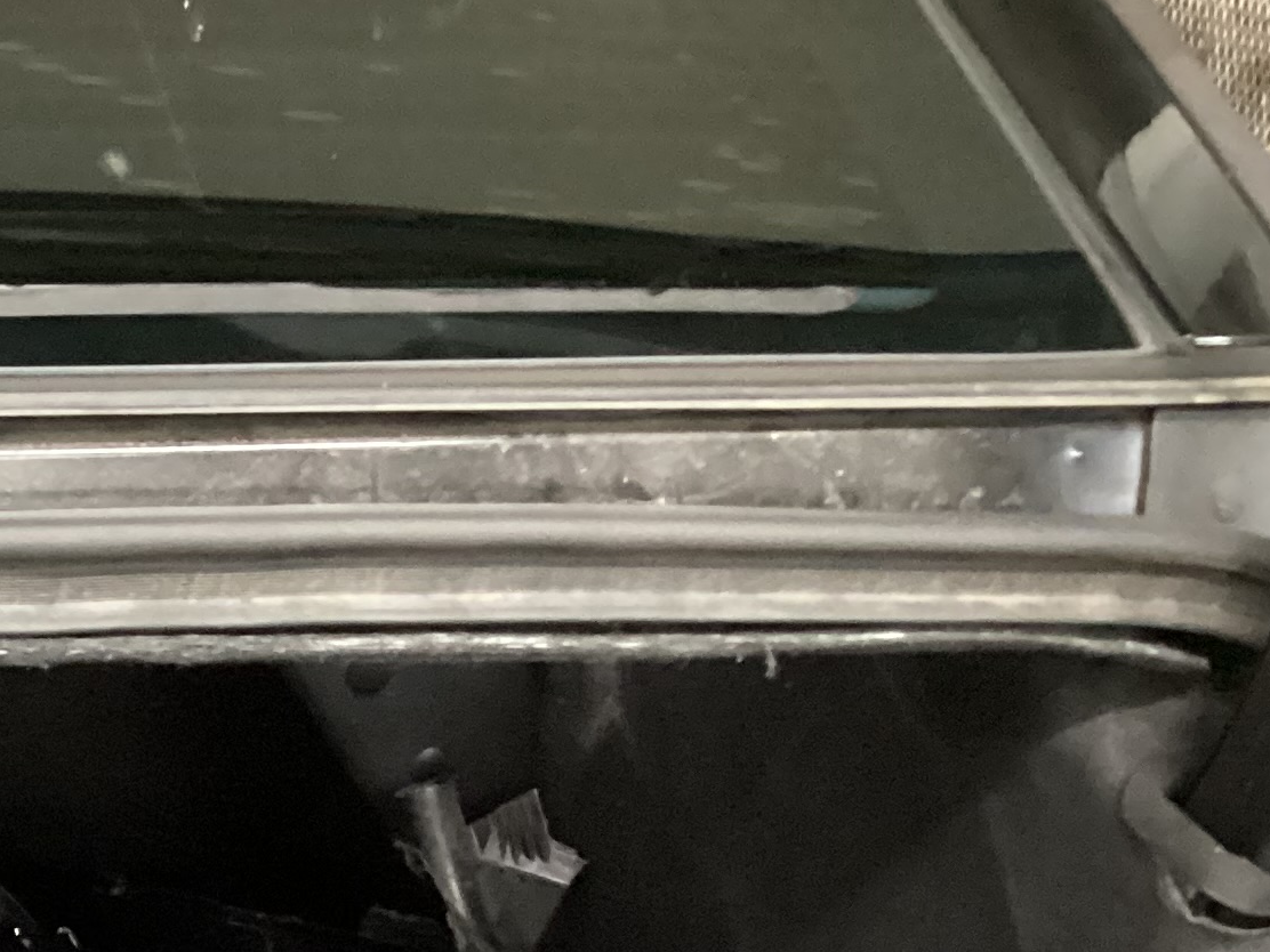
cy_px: 1355
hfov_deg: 20.5
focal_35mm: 91
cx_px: -148
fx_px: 3339
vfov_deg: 15.2
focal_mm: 3.3
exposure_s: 1/20
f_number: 2.4
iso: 640
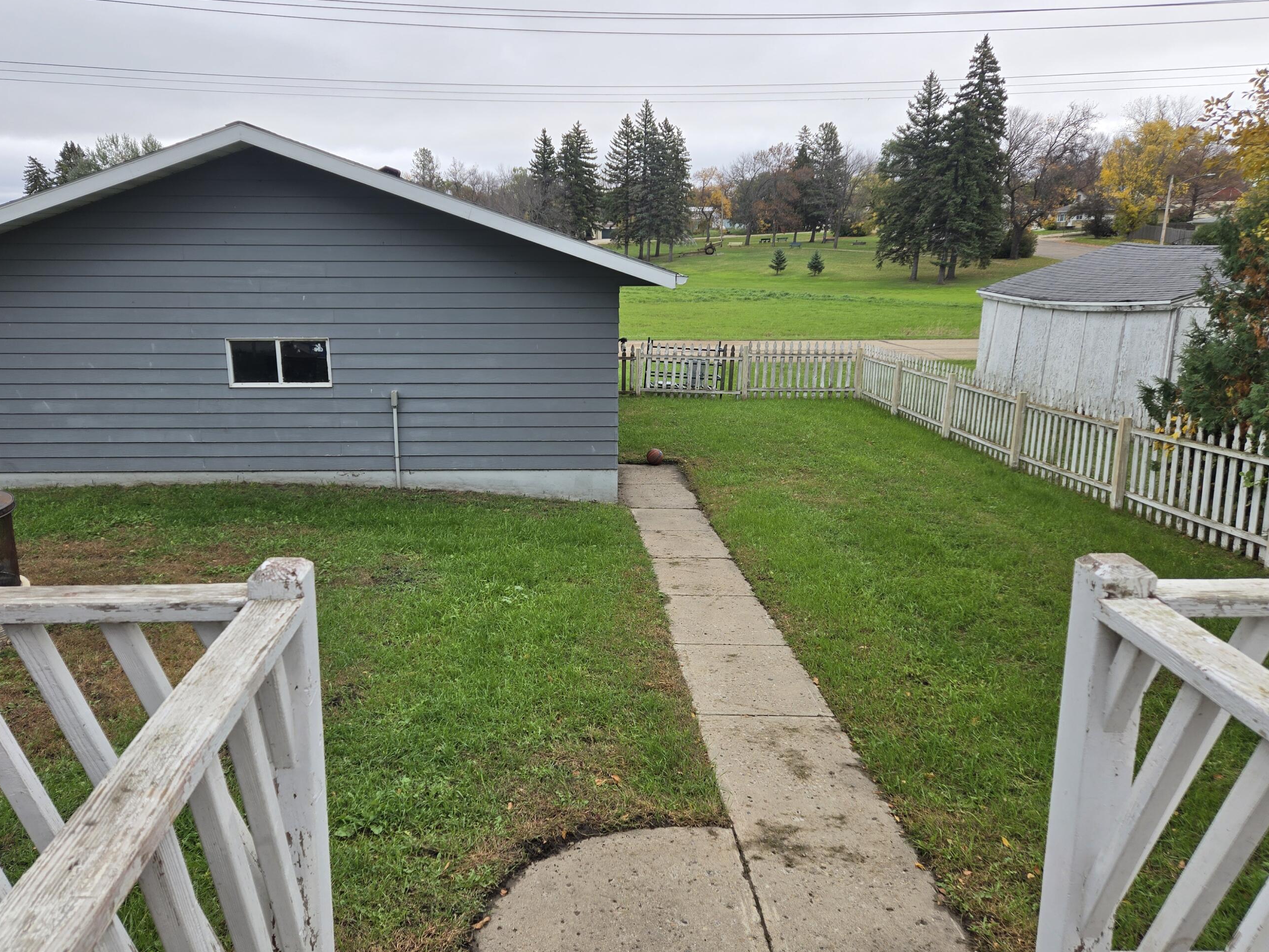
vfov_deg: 51.3
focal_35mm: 27
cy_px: 460
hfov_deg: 65.2
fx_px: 990
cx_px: 568
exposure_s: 1/636
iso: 25
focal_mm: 5.4
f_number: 1.8
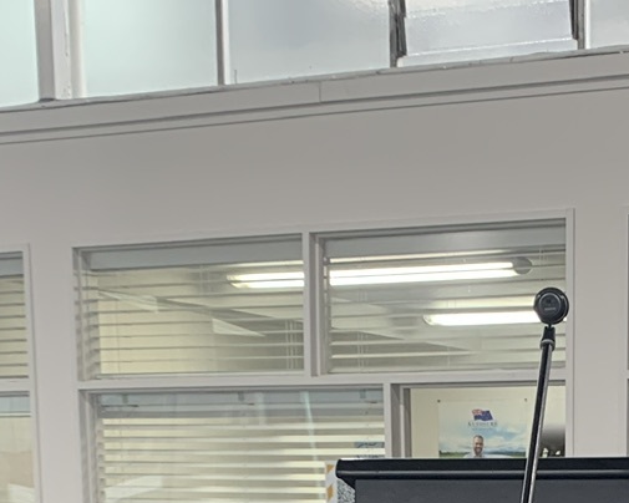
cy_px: 916
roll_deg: -0.7
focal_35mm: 103
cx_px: 608
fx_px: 1917
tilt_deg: -12.3
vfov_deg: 13.4
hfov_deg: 18.2
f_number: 1.8
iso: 64
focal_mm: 4.25
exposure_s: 1/121
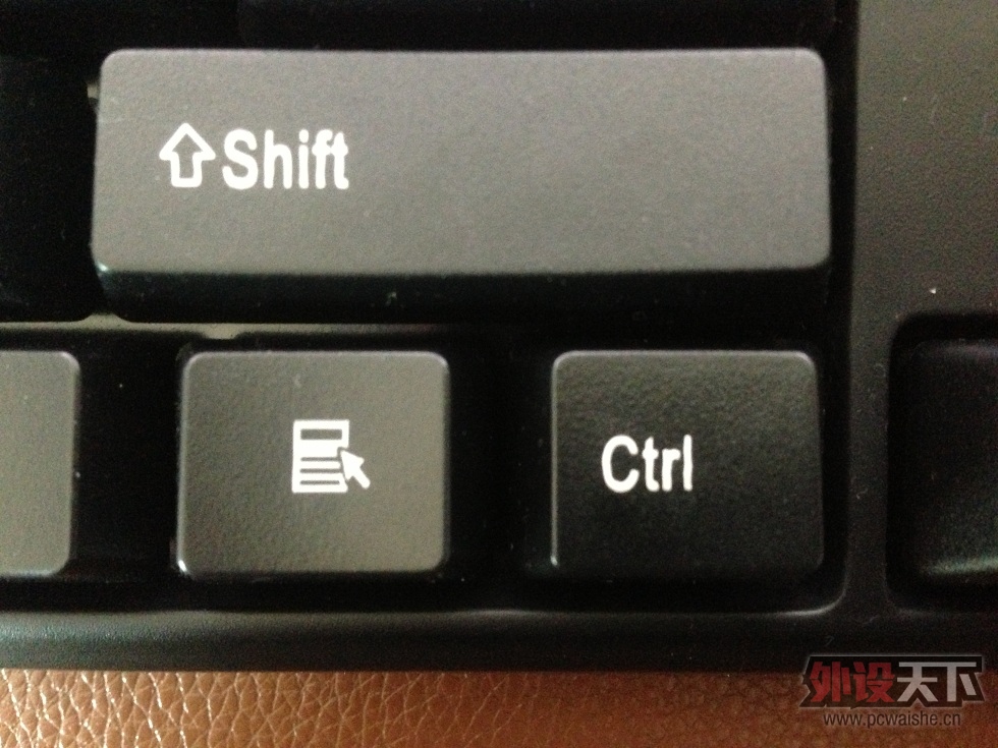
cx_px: 499
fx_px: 951
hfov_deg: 55.4
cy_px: 374
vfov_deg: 42.9
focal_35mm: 33
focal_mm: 4.13
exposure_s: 1/15
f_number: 2.4
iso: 800
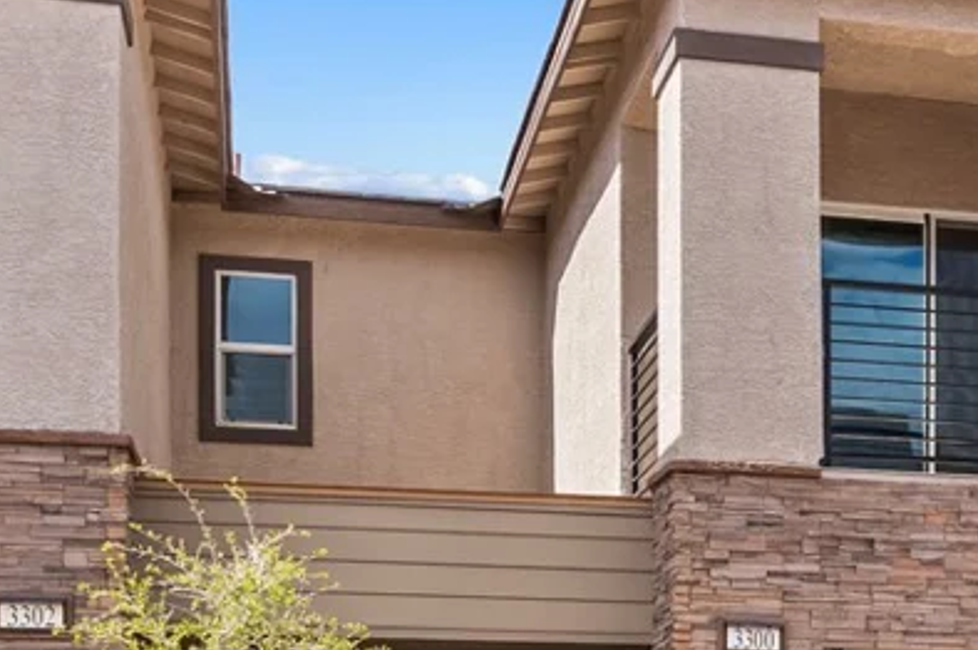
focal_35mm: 78
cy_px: 700
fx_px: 2117
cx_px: 1162
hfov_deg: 23.8
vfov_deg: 17.0
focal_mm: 20
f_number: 5
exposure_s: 1/8000
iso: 320
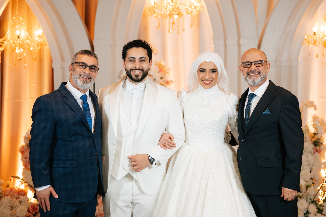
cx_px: 163
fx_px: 748
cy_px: 108
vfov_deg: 16.5
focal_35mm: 83
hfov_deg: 24.6
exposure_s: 1/200
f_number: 2.8
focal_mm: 82
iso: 400
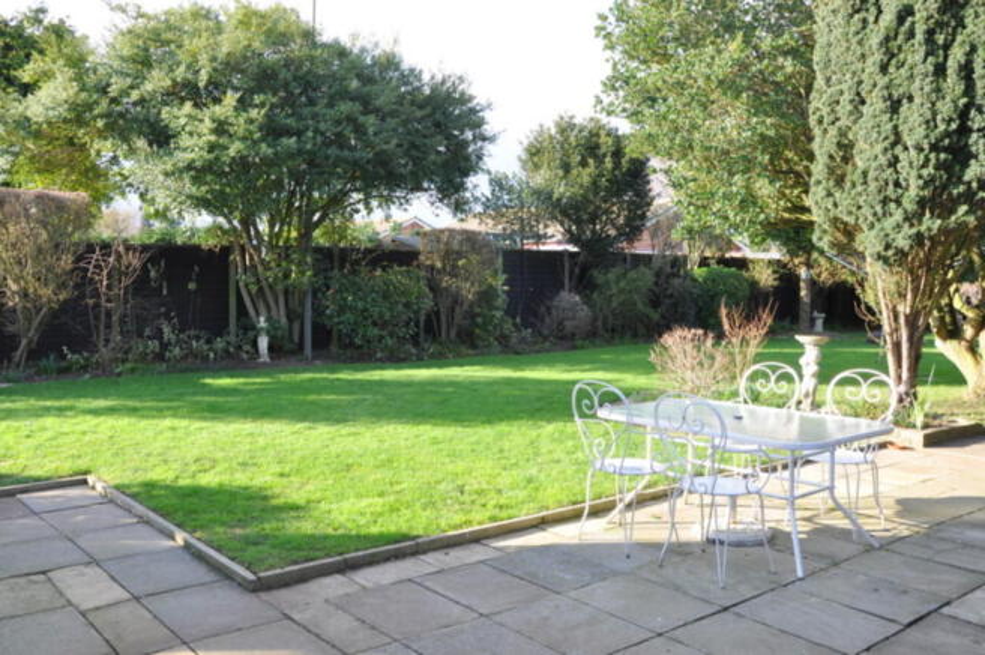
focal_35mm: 33
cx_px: 492
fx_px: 902
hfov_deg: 57.3
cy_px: 328
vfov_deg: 39.9
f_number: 6.3
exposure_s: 1/80
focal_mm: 22
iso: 200
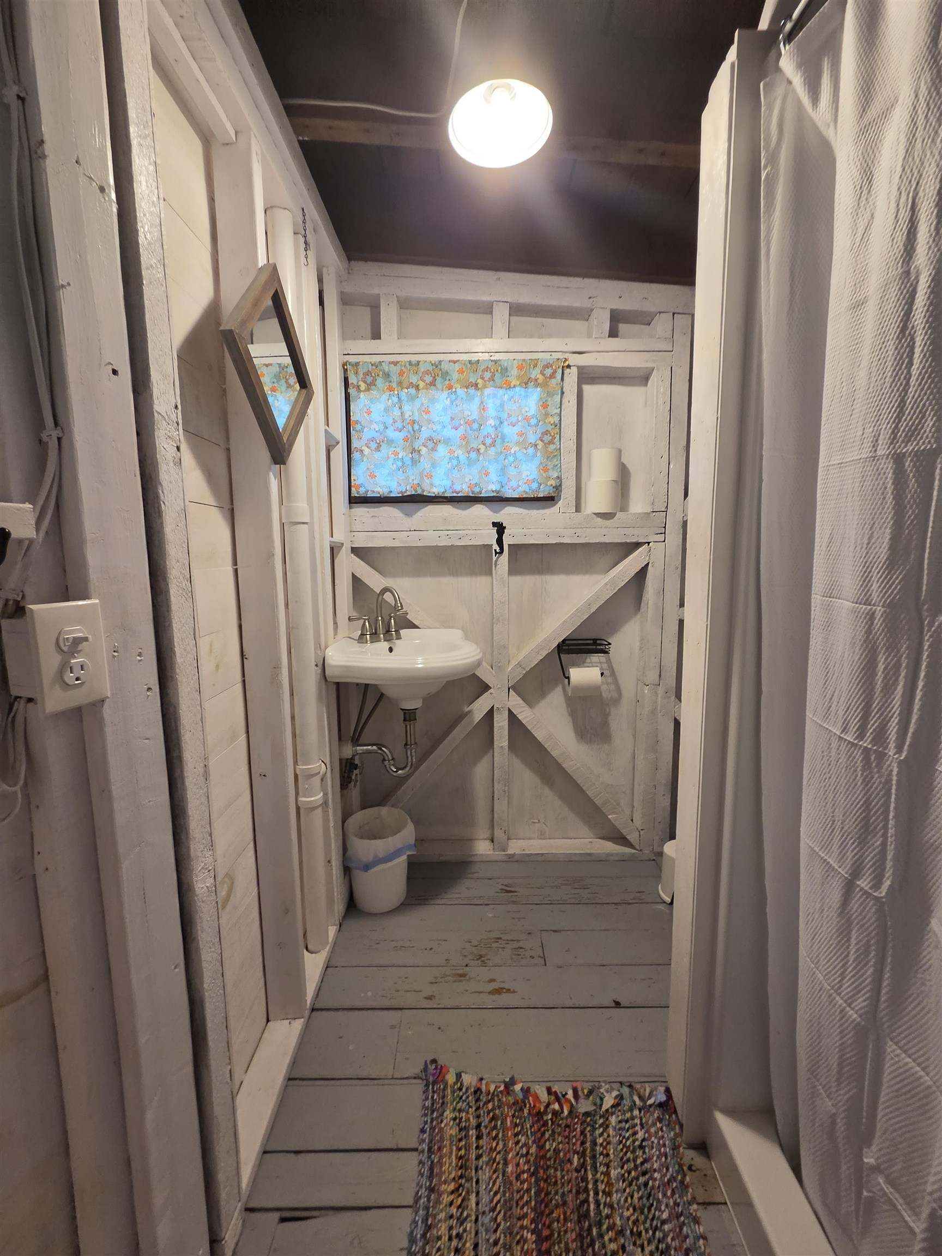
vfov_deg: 106.2
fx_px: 472
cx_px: 471
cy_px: 628
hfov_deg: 89.9
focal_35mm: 13
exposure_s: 1/60
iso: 250
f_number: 2.2
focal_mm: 2.2
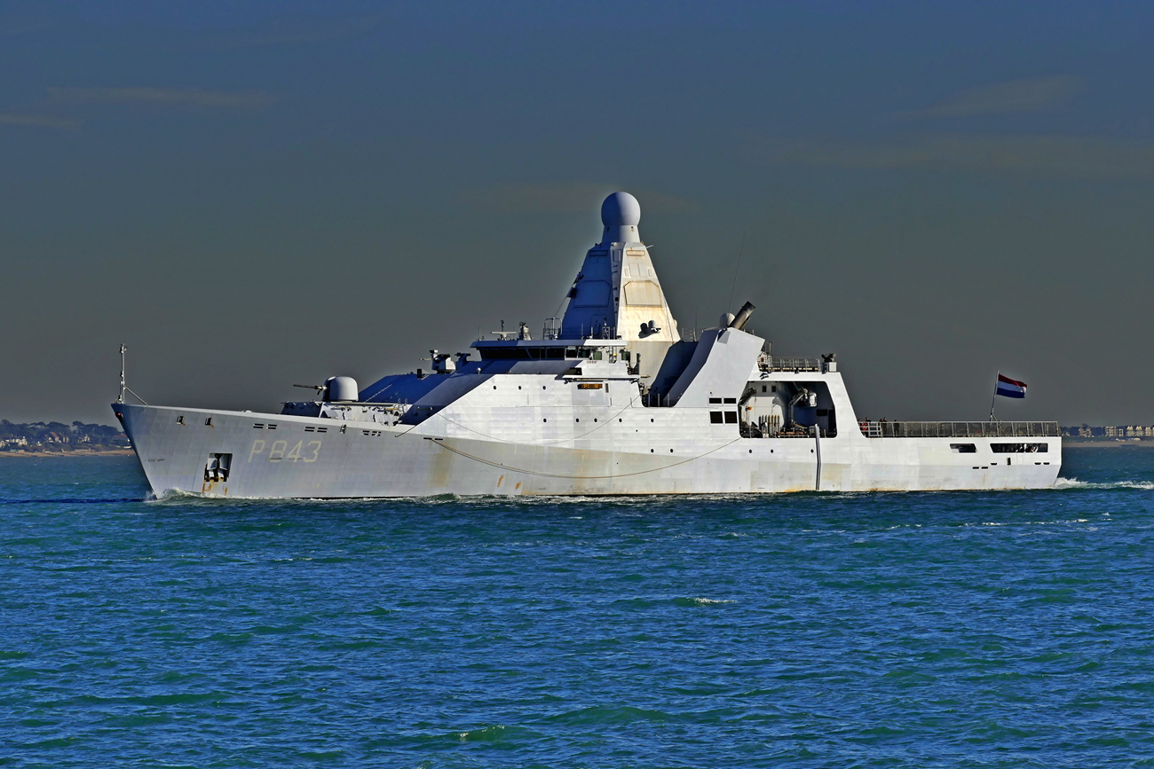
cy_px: 384
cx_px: 577
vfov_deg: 6.4
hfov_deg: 9.5
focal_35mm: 216
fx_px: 6924
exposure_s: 1/1000
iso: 125
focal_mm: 78.73
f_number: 8
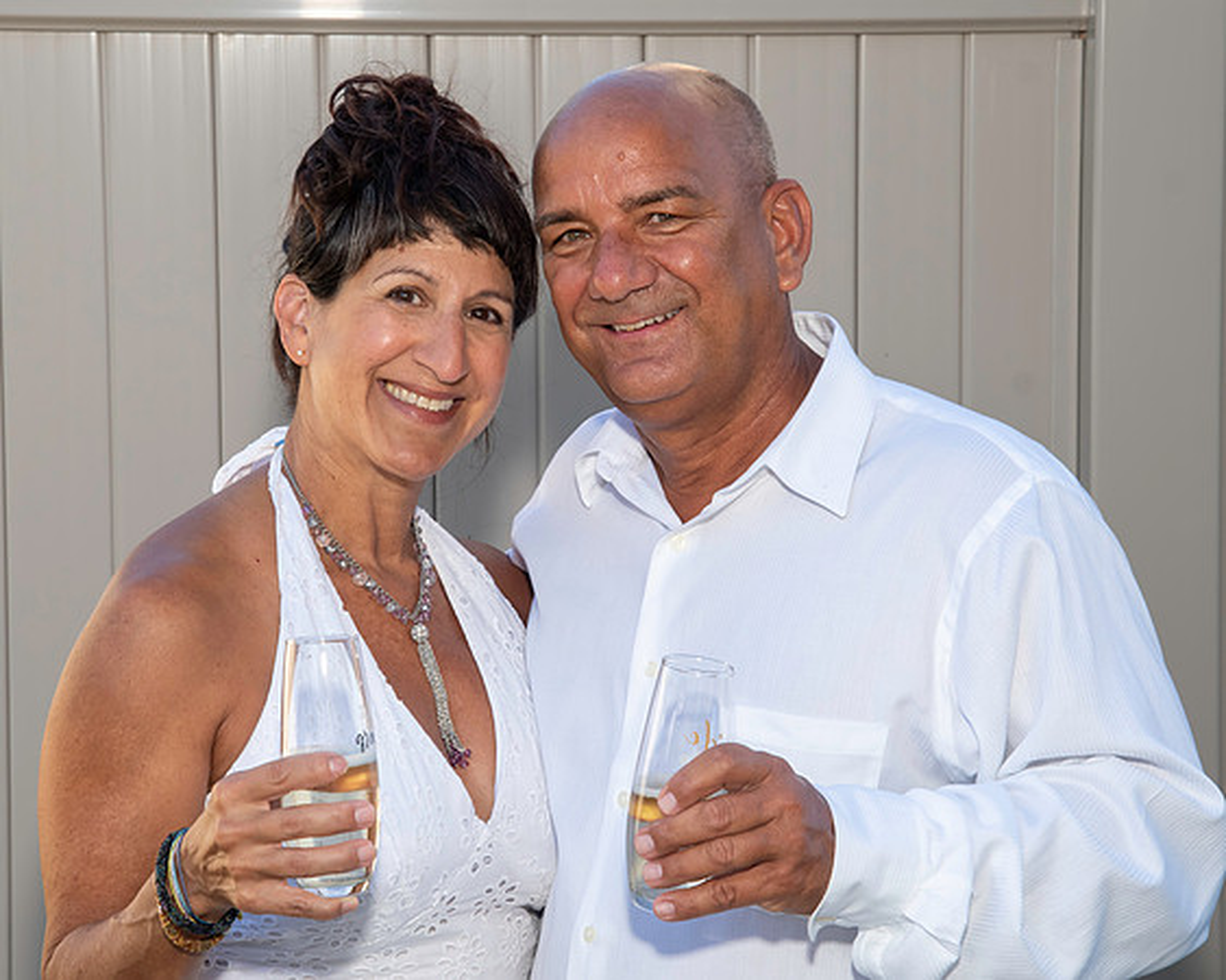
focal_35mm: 100
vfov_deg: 15.4
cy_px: 437
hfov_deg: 19.2
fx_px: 3626
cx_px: 482
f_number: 8
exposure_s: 1/250
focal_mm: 52
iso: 400
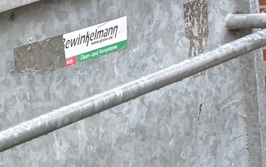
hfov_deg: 17.0
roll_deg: +5.9
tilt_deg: -17.5
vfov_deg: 11.3
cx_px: -108
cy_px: 227
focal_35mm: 113
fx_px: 820
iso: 50
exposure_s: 1/492
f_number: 1.6
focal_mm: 5.96
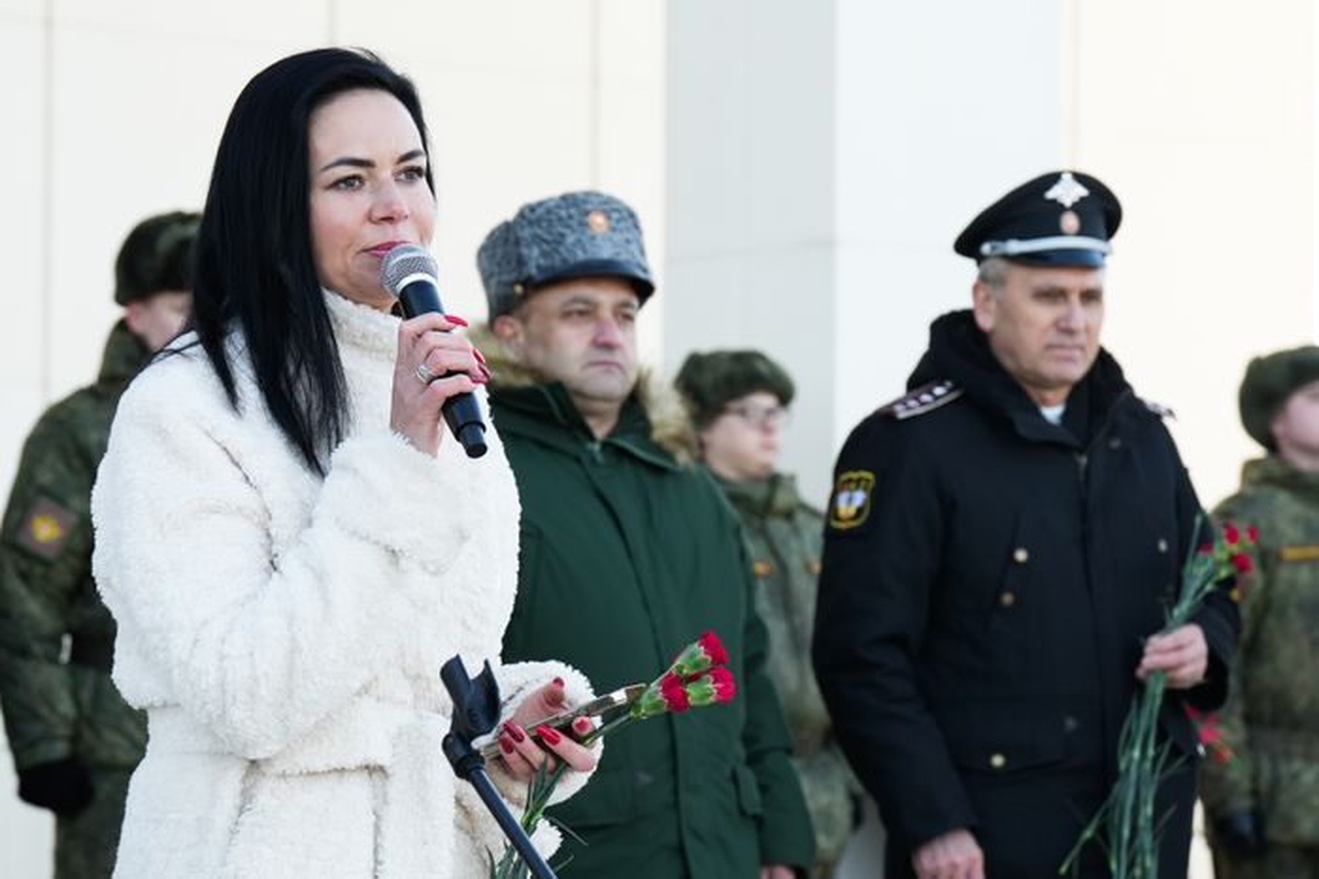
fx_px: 5935
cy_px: 440
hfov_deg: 12.7
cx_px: 660
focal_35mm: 162
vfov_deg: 8.5
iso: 1000
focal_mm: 108
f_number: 5.6
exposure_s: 1/640
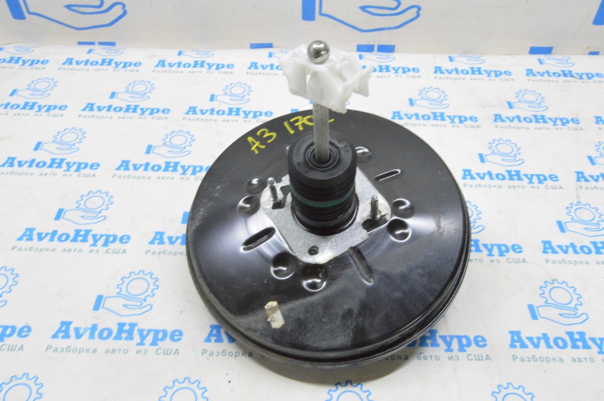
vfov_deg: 39.9
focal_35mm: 33
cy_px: 200
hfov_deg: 57.3
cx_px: 302
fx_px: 553
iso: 6400
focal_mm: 22
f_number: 20
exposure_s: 1/15
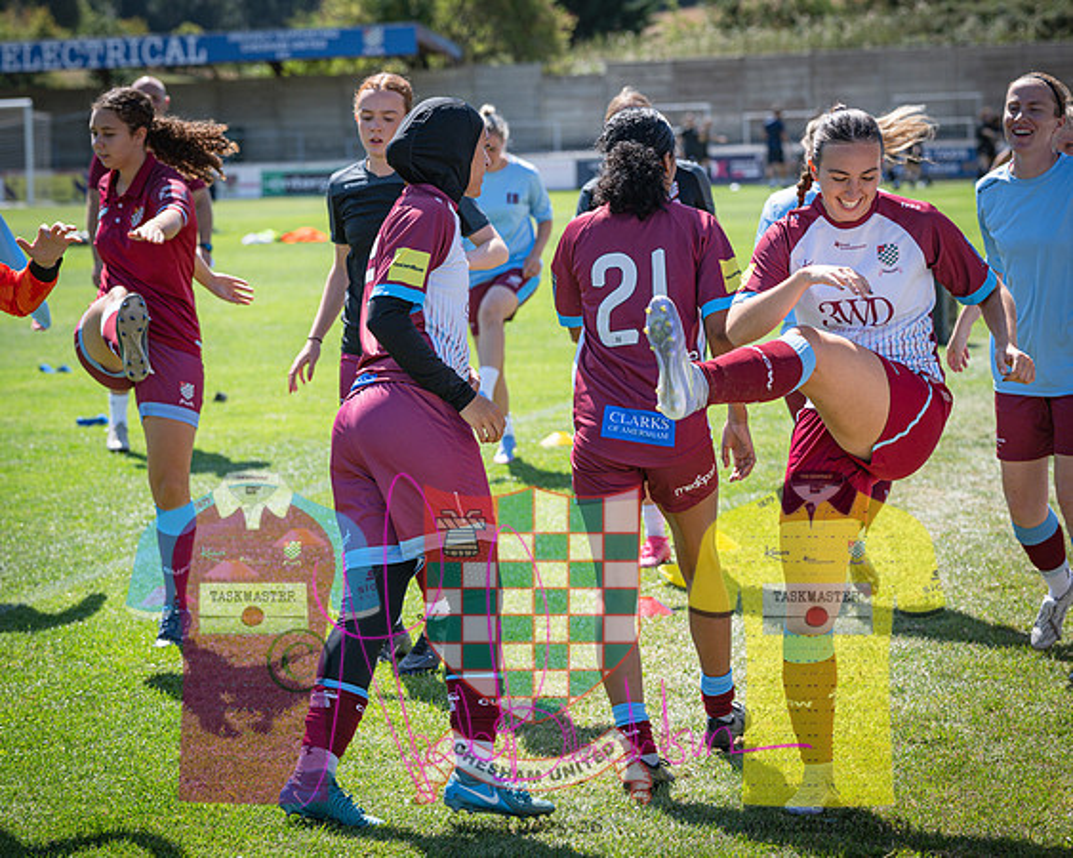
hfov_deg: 17.7
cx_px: 454
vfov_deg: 14.2
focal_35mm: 109
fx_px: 3445
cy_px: 470
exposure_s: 1/1000
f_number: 4
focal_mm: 88
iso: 200
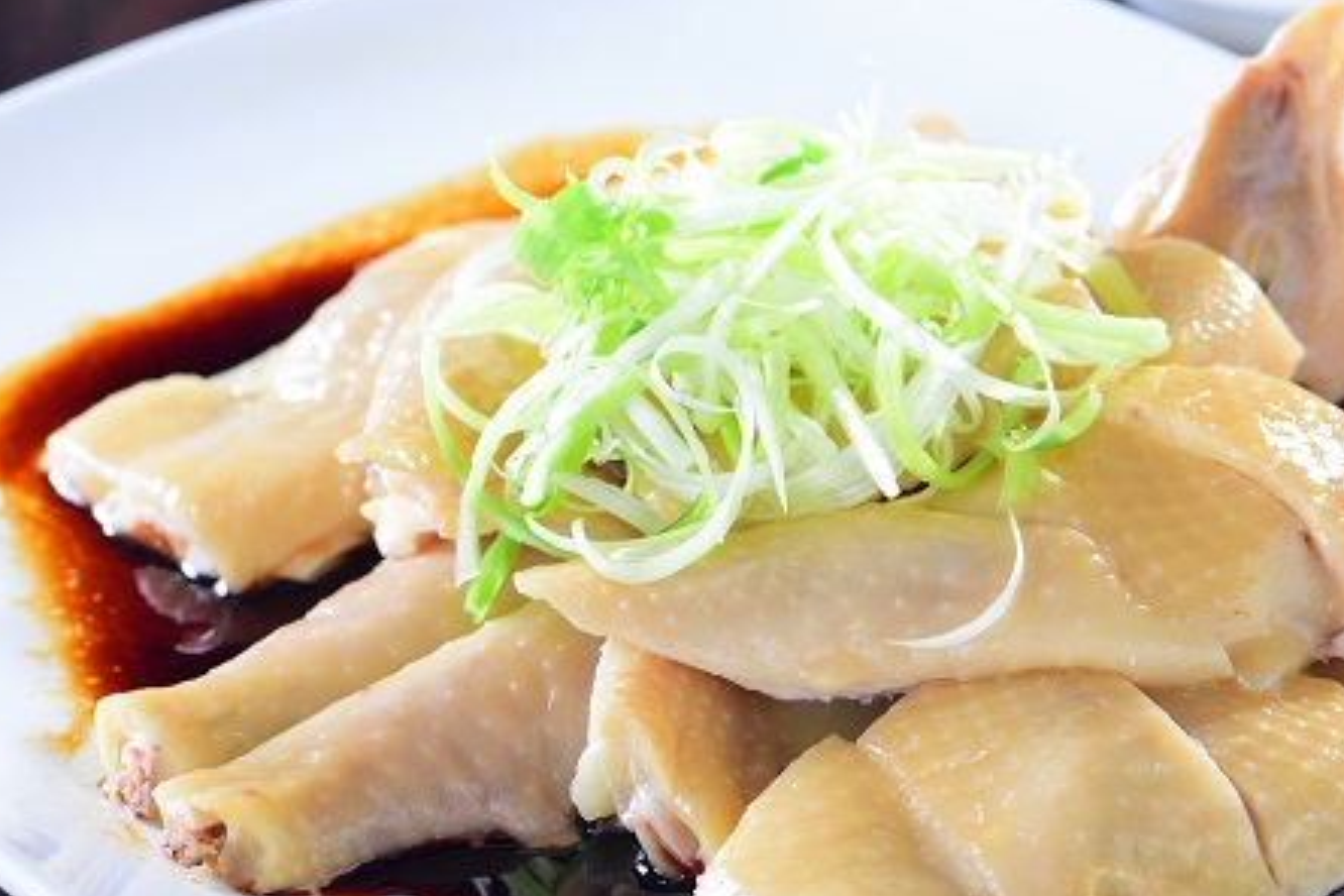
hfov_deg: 10.9
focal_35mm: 189
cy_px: 552
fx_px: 7055
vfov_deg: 7.3
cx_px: 1017
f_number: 9
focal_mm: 105
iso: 250
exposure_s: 1/125
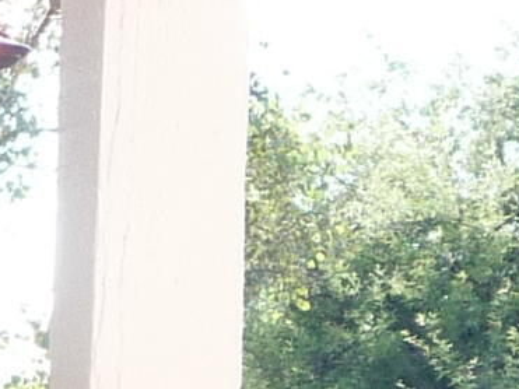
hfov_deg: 8.9
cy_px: 982
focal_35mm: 214
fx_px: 3207
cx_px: -403
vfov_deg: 6.5
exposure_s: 1/160
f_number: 3.3
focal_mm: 4.7
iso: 100
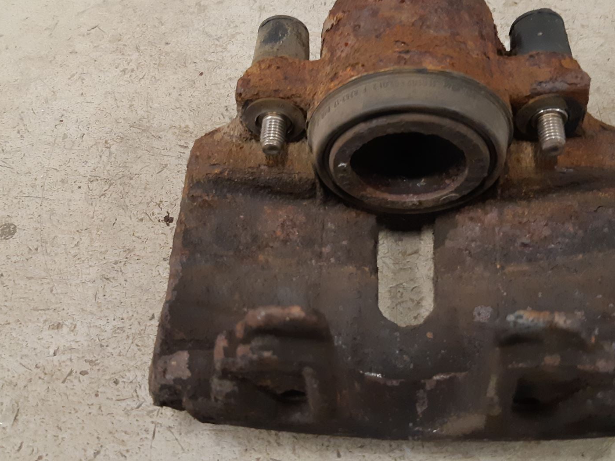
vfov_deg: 37.7
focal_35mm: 38
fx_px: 675
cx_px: 327
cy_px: 223
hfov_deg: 48.9
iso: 250
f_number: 1.7
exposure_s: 1/50
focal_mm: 3.93
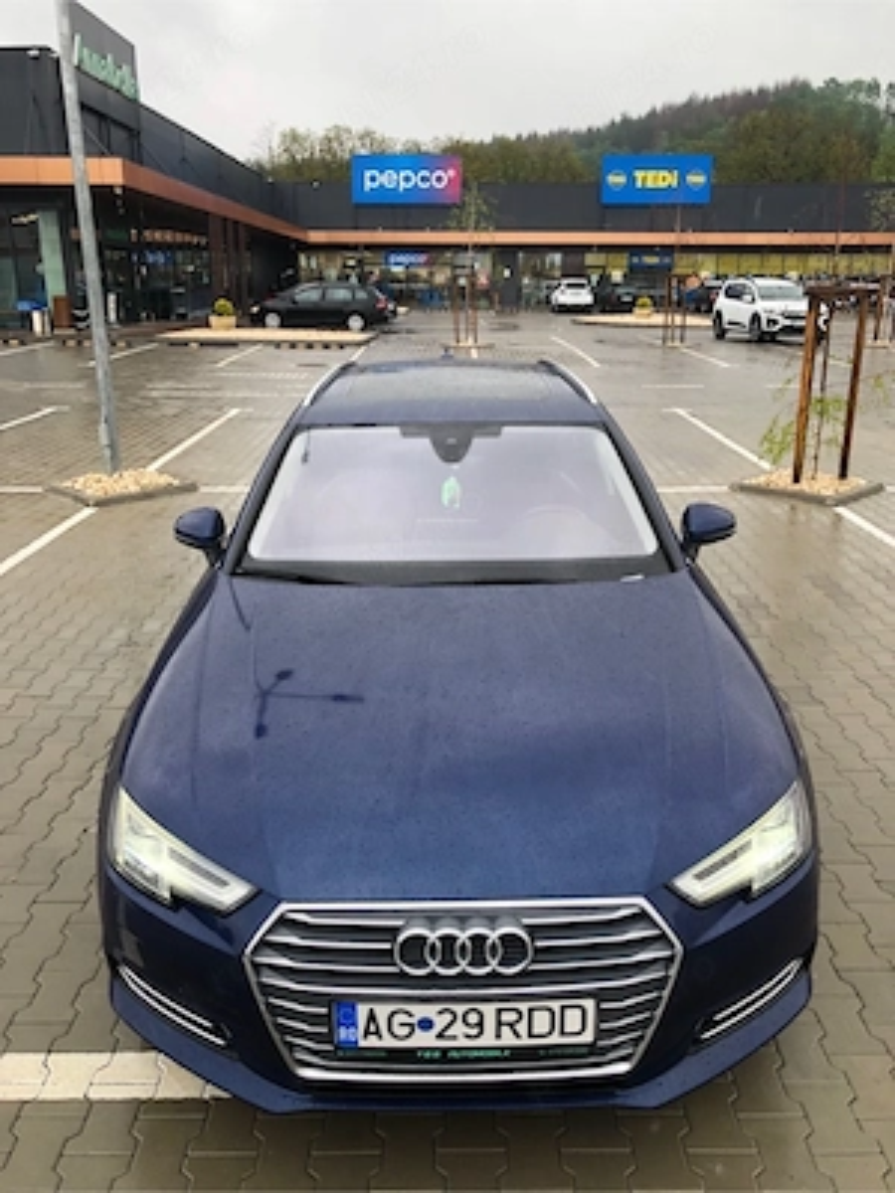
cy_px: 596
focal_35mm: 28
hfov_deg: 49.7
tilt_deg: -16.9
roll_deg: +0.5
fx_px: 965
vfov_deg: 63.4
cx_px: 448
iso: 25
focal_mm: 4
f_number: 1.8
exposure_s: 1/190
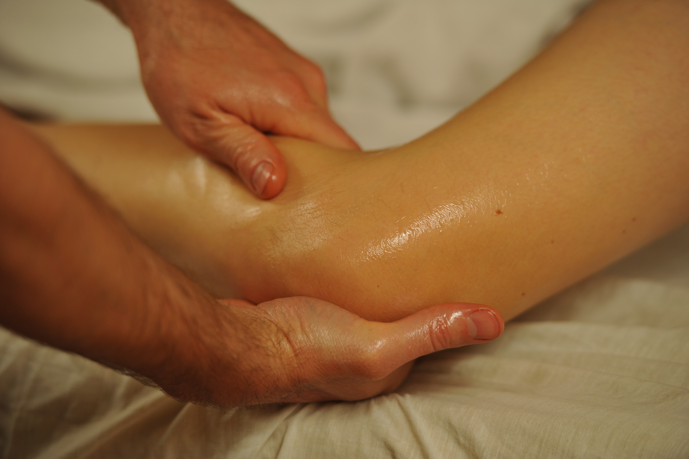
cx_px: 344
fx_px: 3252
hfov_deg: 12.1
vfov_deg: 8.1
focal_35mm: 170
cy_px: 230
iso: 320
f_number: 2.8
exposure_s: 1/400
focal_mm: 170
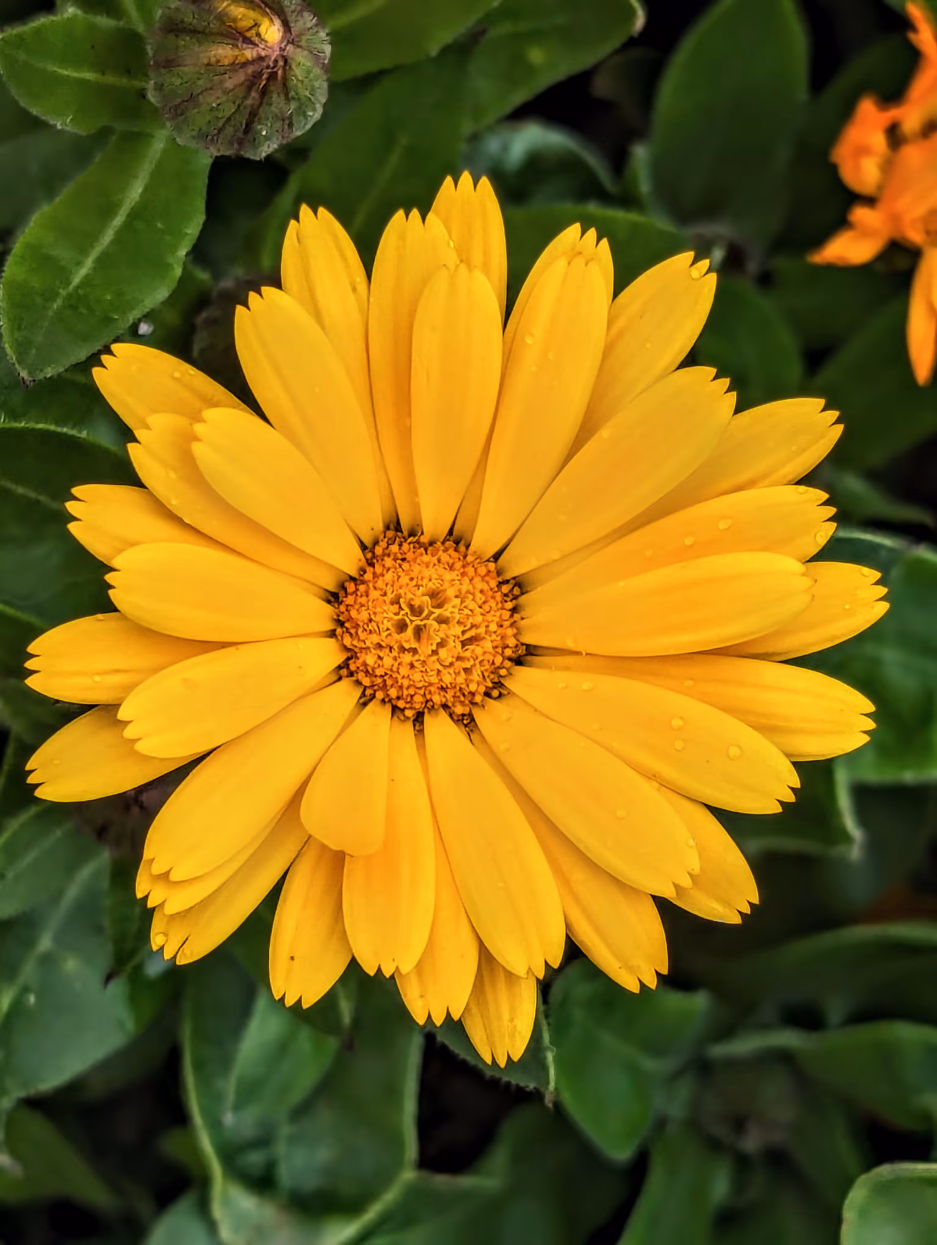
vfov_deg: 71.5
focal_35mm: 24
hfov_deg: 56.9
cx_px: 468
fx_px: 864
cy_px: 622
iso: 52
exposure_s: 1/1000
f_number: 1.9
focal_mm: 6.81
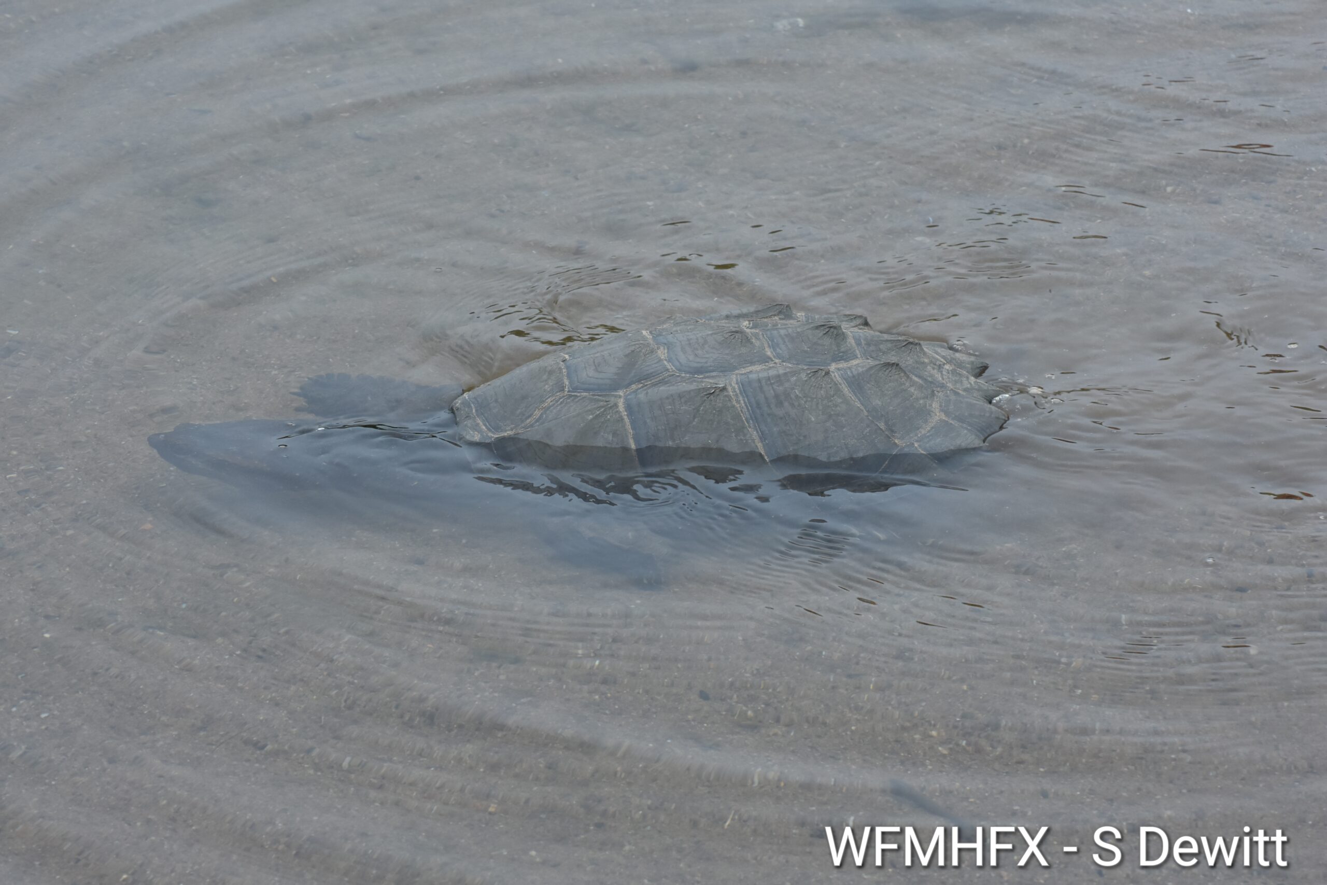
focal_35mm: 174
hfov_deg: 11.8
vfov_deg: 7.9
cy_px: 442
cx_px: 664
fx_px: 6414
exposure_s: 1/400
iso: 500
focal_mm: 116
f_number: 11
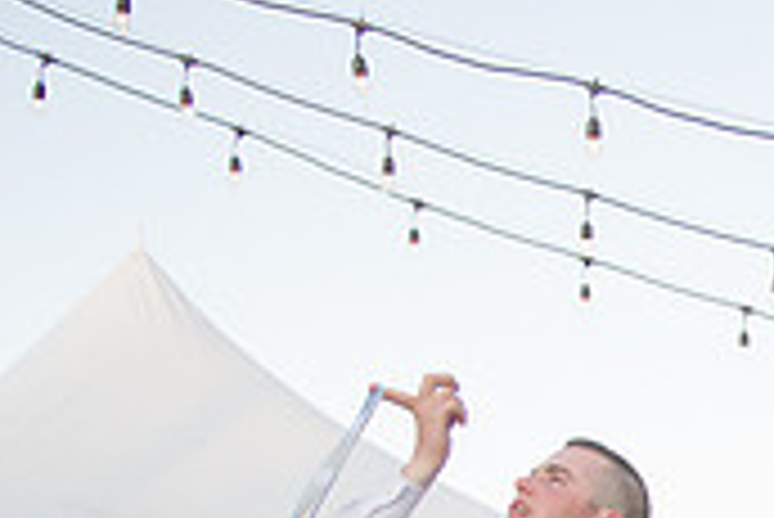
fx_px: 1743
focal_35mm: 81
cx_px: 900
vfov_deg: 15.8
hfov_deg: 23.2
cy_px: 727
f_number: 4
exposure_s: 1/400
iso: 400
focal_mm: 24
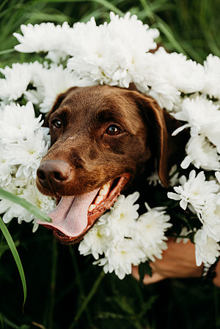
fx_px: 522
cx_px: 110
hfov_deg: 23.8
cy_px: 164
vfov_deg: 35.1
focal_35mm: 57
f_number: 3.2
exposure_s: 1/400
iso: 400
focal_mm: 57
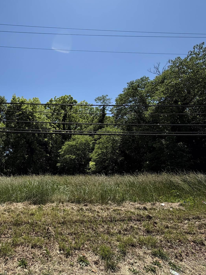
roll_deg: +1.3
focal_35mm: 23
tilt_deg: +15.6
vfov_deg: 73.7
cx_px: 41
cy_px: 122
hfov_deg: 54.8
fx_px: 182
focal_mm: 2.22
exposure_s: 1/928
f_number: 2.2
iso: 20
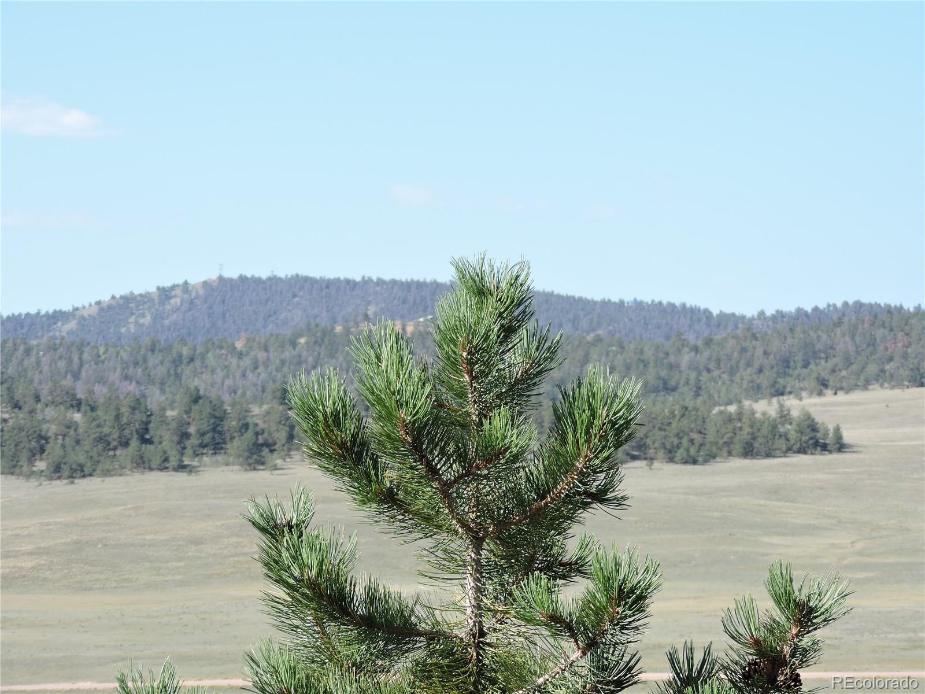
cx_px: 462
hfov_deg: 12.7
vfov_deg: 9.6
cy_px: 347
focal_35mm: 155
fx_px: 4142
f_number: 4.4
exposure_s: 1/320
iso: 100
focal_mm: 27.6
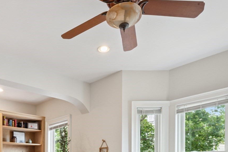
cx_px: 82
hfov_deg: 56.4
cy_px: 168
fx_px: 209
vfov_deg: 34.3
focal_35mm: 33
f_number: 22
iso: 100
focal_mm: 14
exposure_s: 1/1.25
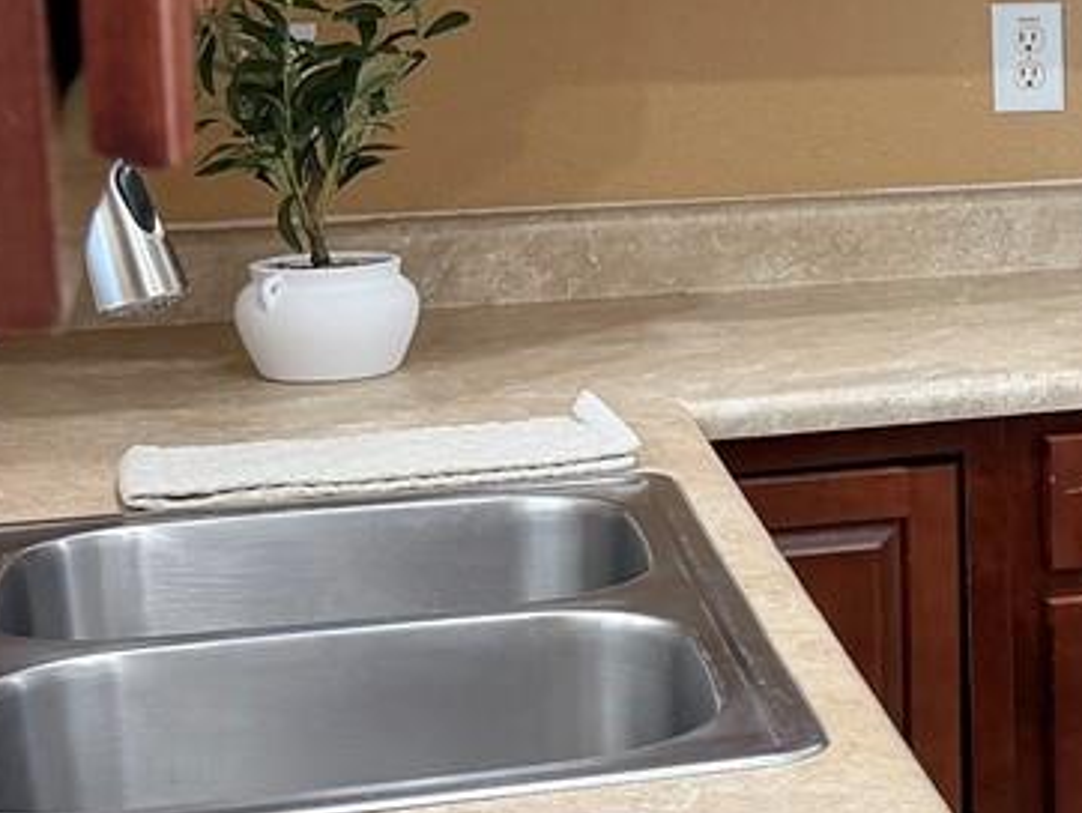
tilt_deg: -5.6
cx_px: 1844
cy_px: 182
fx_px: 3315
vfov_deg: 13.9
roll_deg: +0.1
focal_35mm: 106
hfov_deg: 16.1
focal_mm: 6.76
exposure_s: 1/120
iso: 200
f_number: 1.78
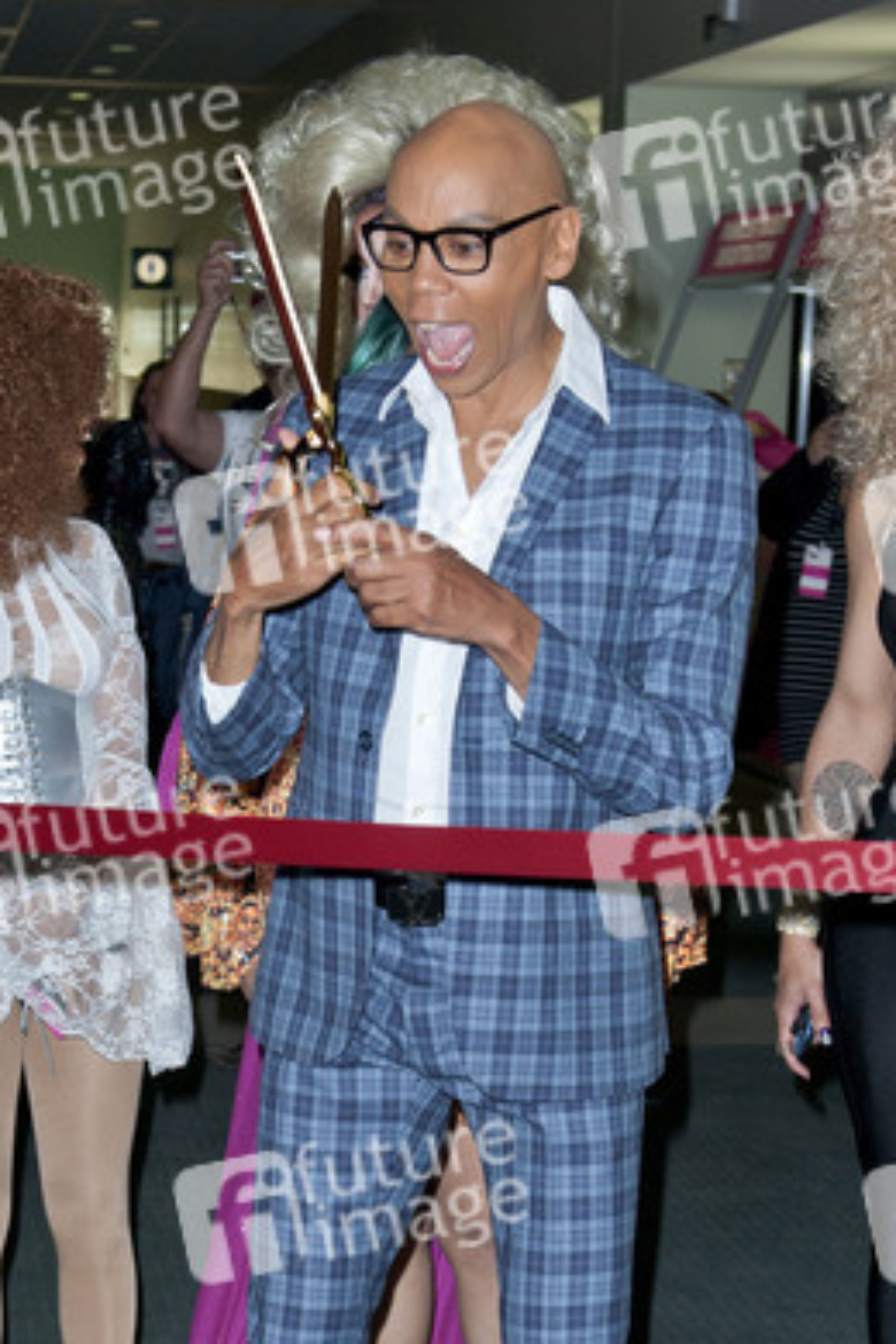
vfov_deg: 47.4
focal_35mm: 41
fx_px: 1531
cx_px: 453
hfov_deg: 32.6
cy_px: 686
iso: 400
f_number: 4
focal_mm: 40
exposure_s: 1/320
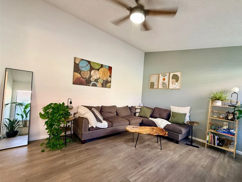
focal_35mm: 15
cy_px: 96
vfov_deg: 81.7
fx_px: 105
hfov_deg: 98.0
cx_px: 129
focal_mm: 2.22
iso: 200
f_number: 2.2
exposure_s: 1/60
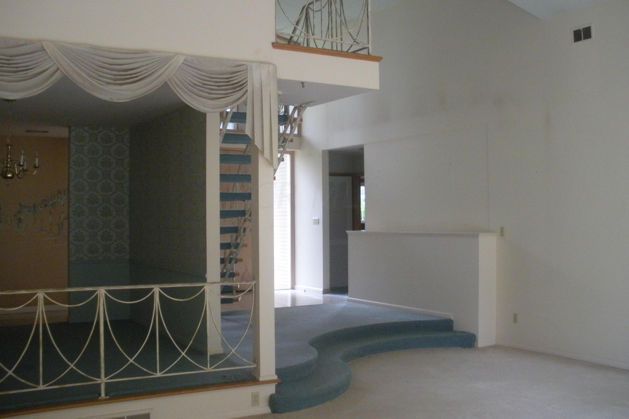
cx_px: 315
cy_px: 195
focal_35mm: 38
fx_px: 664
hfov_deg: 50.7
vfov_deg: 35.0
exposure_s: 1/39.3
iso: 400
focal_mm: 6.3
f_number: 3.5
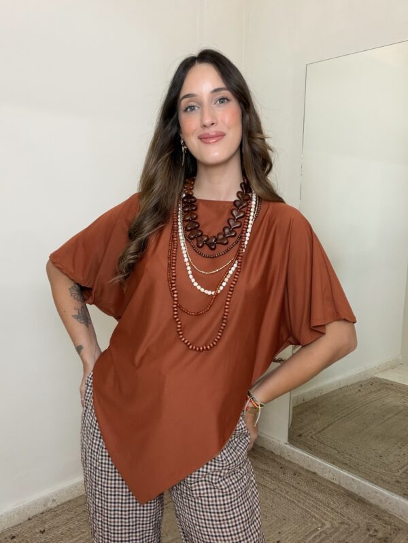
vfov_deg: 60.0
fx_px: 471
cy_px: 272
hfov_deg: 46.8
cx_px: 204
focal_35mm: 30
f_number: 1.9
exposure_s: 1/60
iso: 160
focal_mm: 2.71
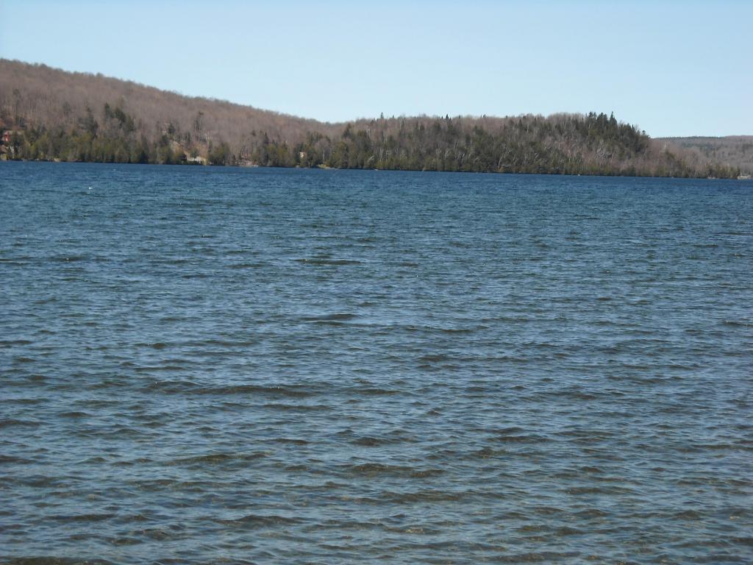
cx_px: 376
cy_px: 282
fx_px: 2284
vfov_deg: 14.1
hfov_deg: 18.7
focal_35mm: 105
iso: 64
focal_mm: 17.1
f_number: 4.7
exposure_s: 1/353
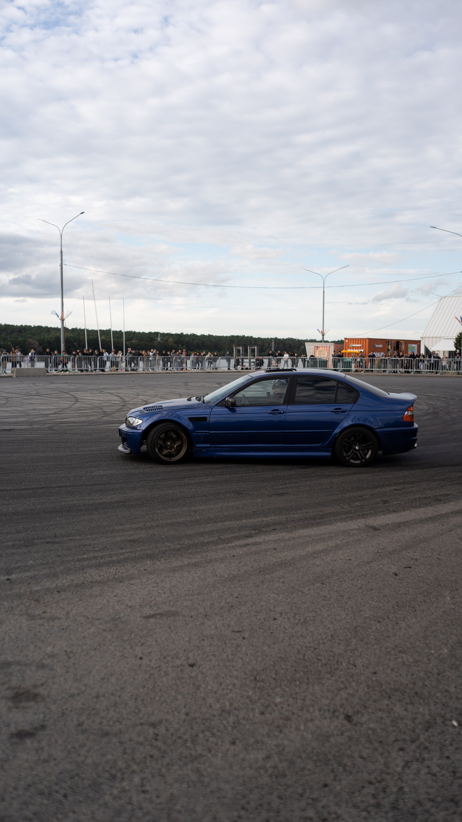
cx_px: 252
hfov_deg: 32.0
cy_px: 413
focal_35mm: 37
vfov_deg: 54.0
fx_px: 806
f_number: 2.2
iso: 100
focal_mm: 35
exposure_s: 1/1600
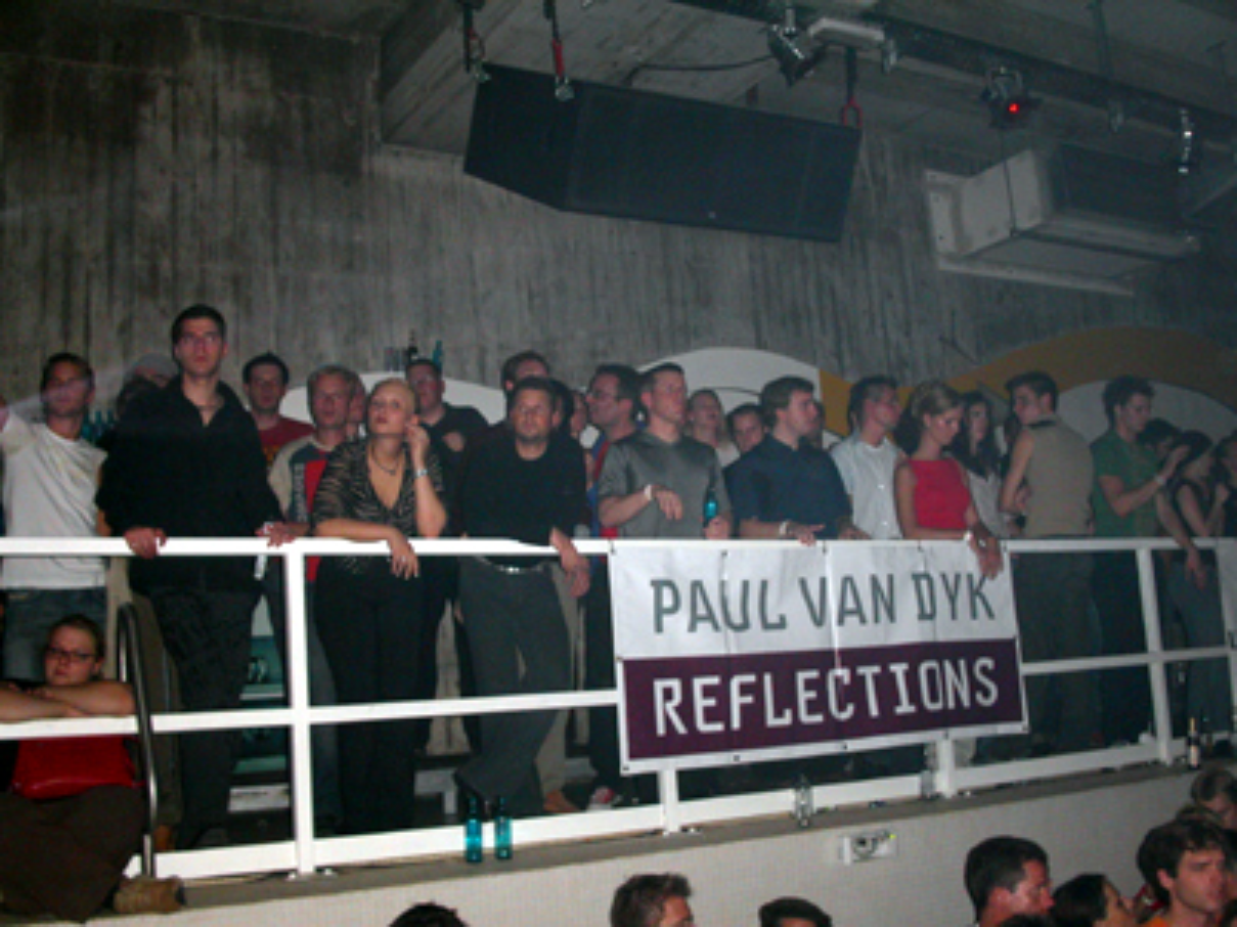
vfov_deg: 37.7
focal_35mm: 38
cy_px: 464
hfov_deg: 49.0
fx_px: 1358
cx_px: 618
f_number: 2.8
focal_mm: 7.8
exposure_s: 1/30
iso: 200
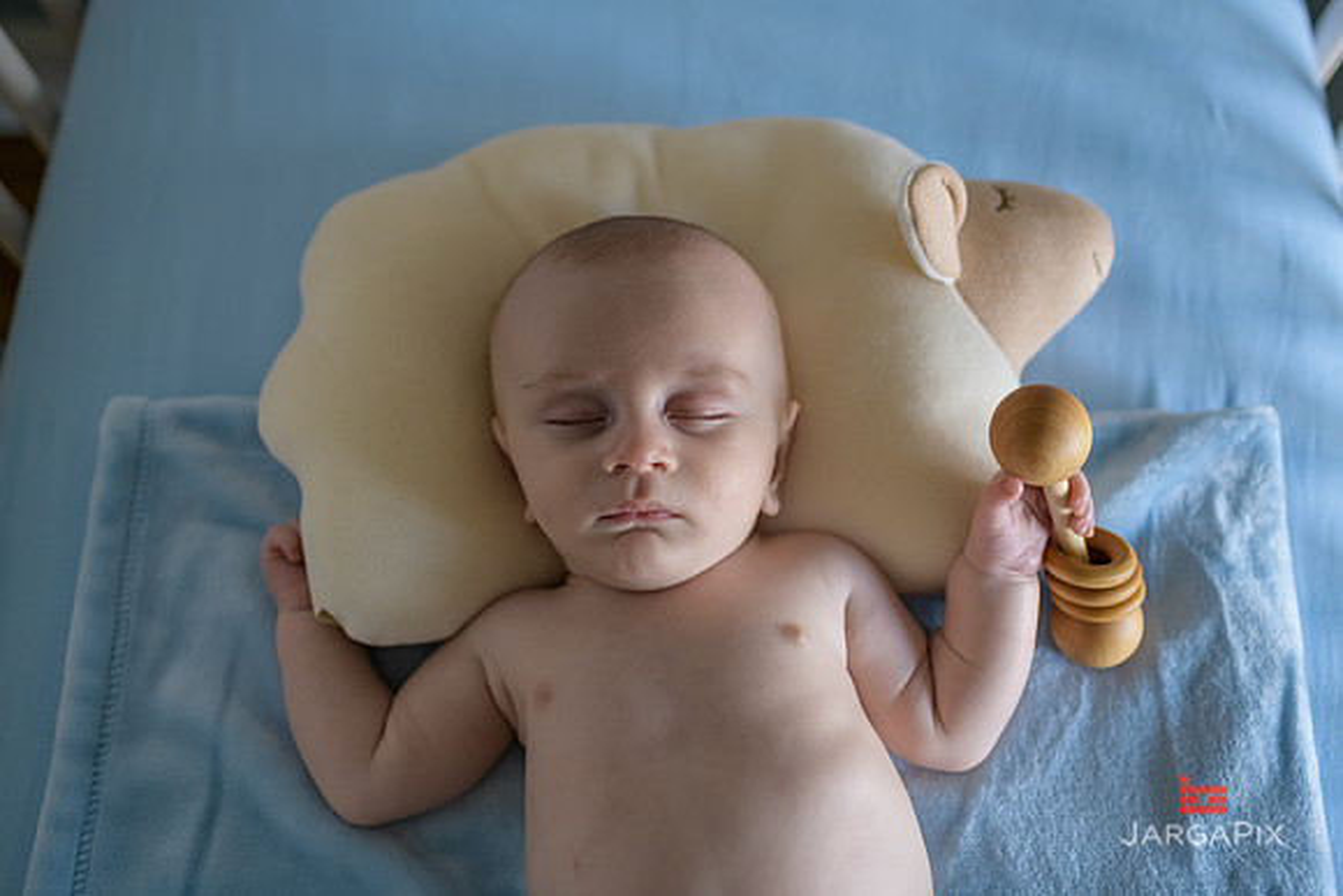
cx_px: 672
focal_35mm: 35
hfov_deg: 54.4
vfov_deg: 37.9
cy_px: 448
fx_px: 1306
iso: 400
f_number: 2
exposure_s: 1/250
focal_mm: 35
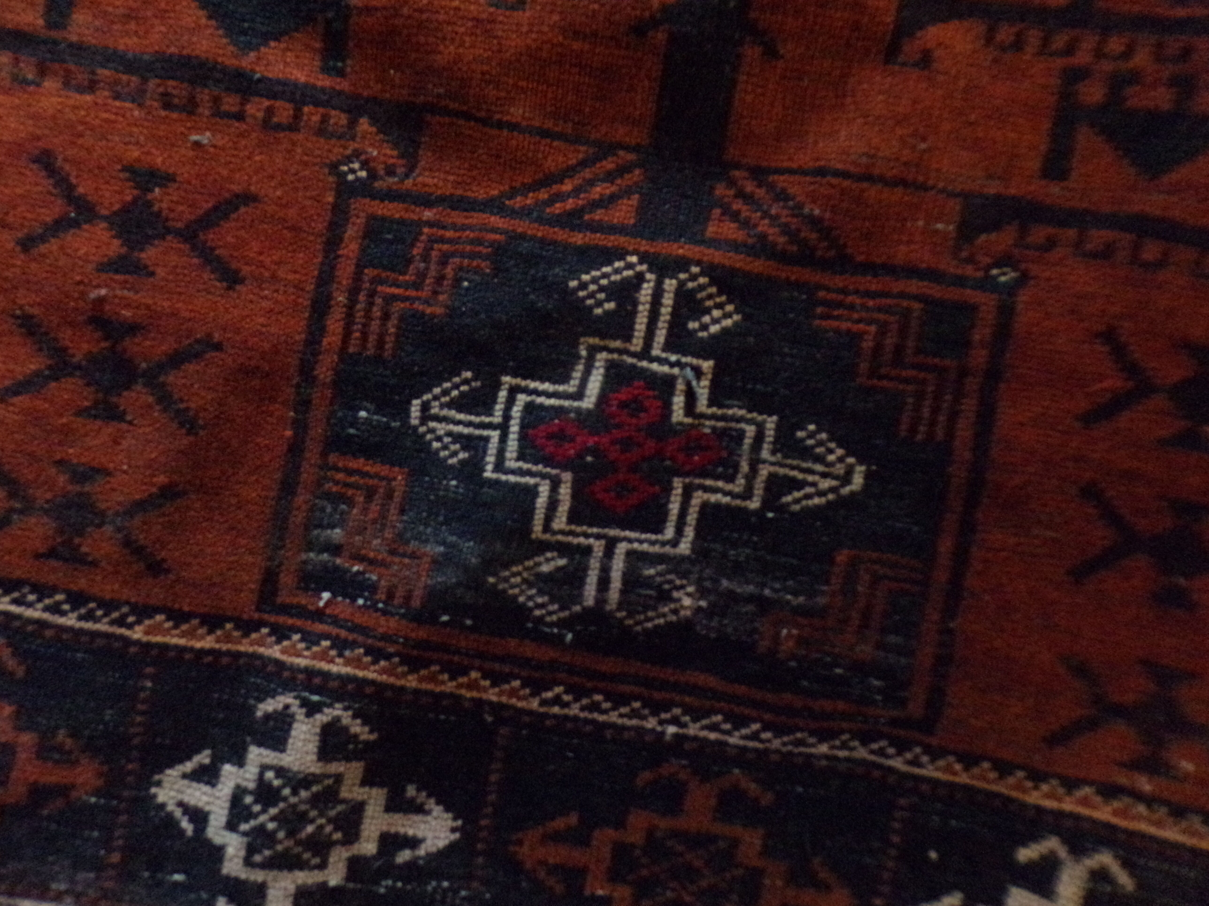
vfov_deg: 56.8
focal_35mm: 24
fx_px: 838
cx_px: 604
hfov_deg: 71.6
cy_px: 453
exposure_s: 1/60
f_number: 3
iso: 800
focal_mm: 4.3
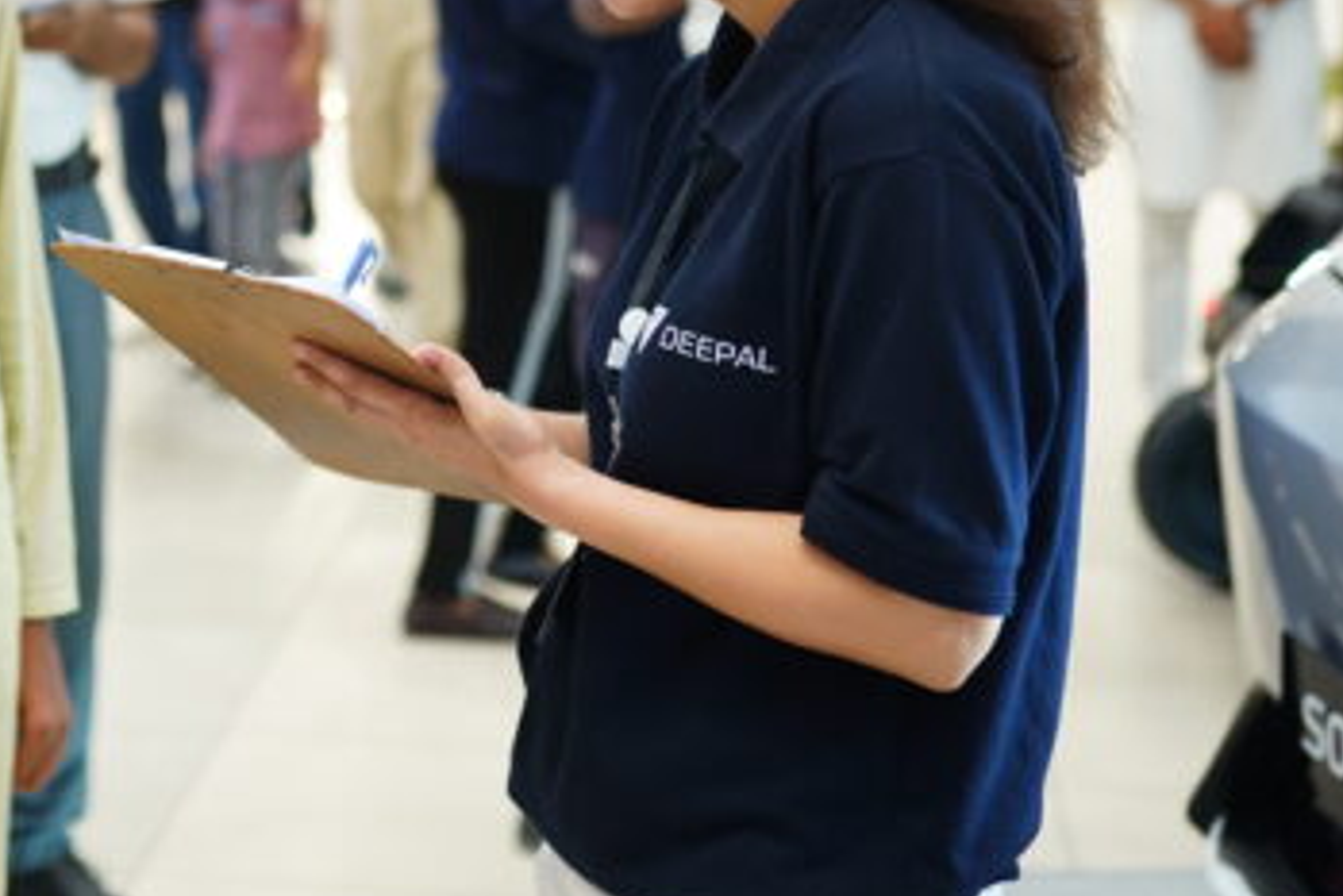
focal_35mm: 77
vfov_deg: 17.3
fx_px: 2874
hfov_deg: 25.3
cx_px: 65
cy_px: -38
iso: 640
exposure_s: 1/125
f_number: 1.8
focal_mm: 35
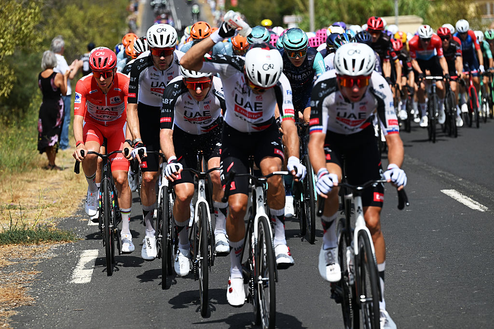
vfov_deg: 6.9
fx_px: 2745
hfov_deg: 10.3
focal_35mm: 200
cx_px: 247
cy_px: 164
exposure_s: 1/2000
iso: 250
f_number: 5.6
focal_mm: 200
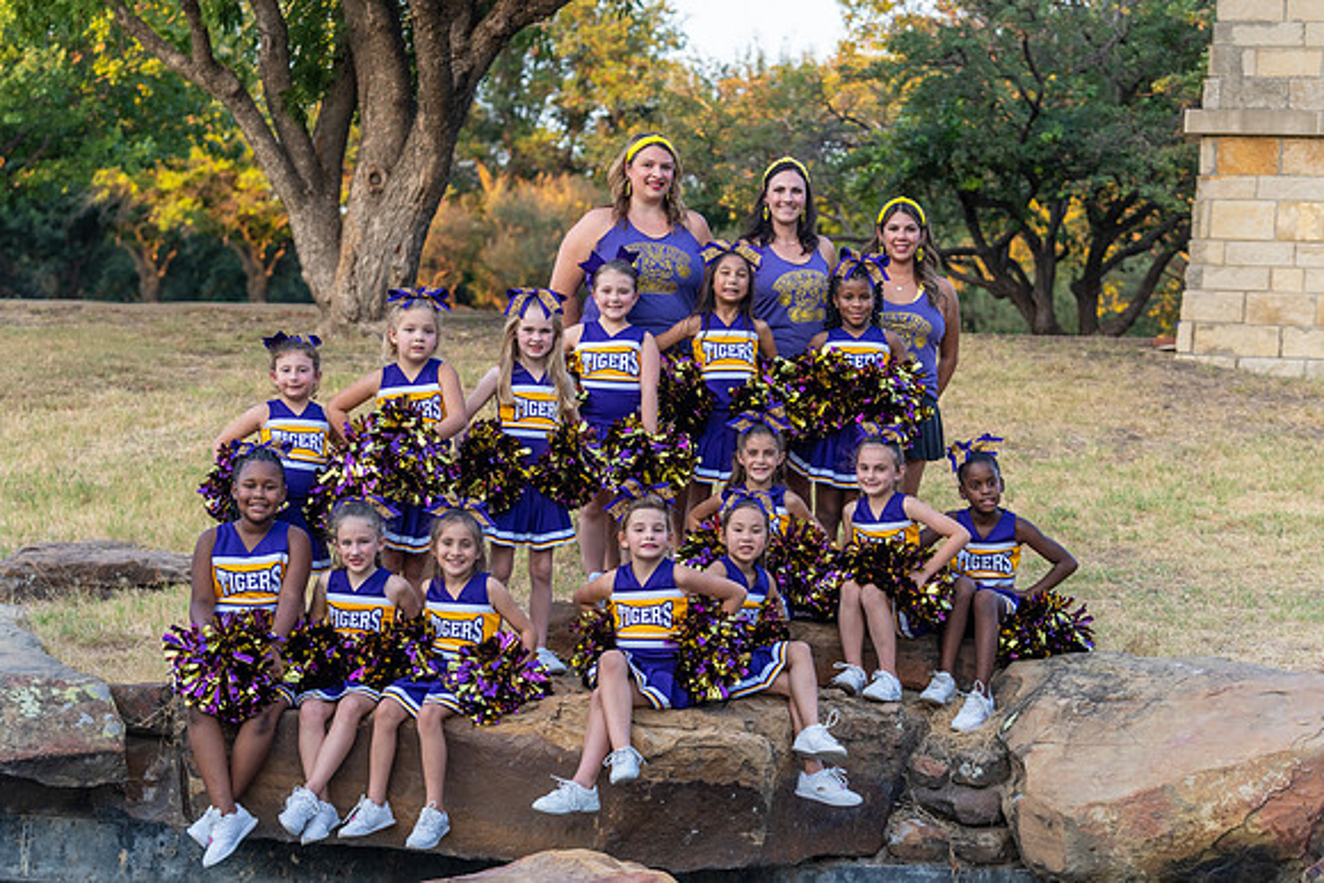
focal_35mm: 86
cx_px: 662
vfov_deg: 15.9
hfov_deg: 23.6
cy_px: 442
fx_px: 3163
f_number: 4
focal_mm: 86
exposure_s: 1/320
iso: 640
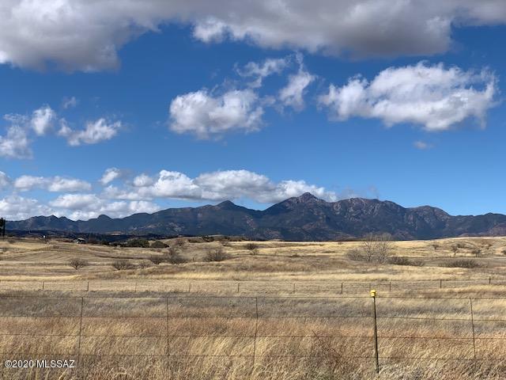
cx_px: 253
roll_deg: -2.1
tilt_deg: +6.1
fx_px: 760
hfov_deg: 36.8
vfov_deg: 28.0
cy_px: 190
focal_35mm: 52
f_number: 2.4
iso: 16
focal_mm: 6
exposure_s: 1/1712
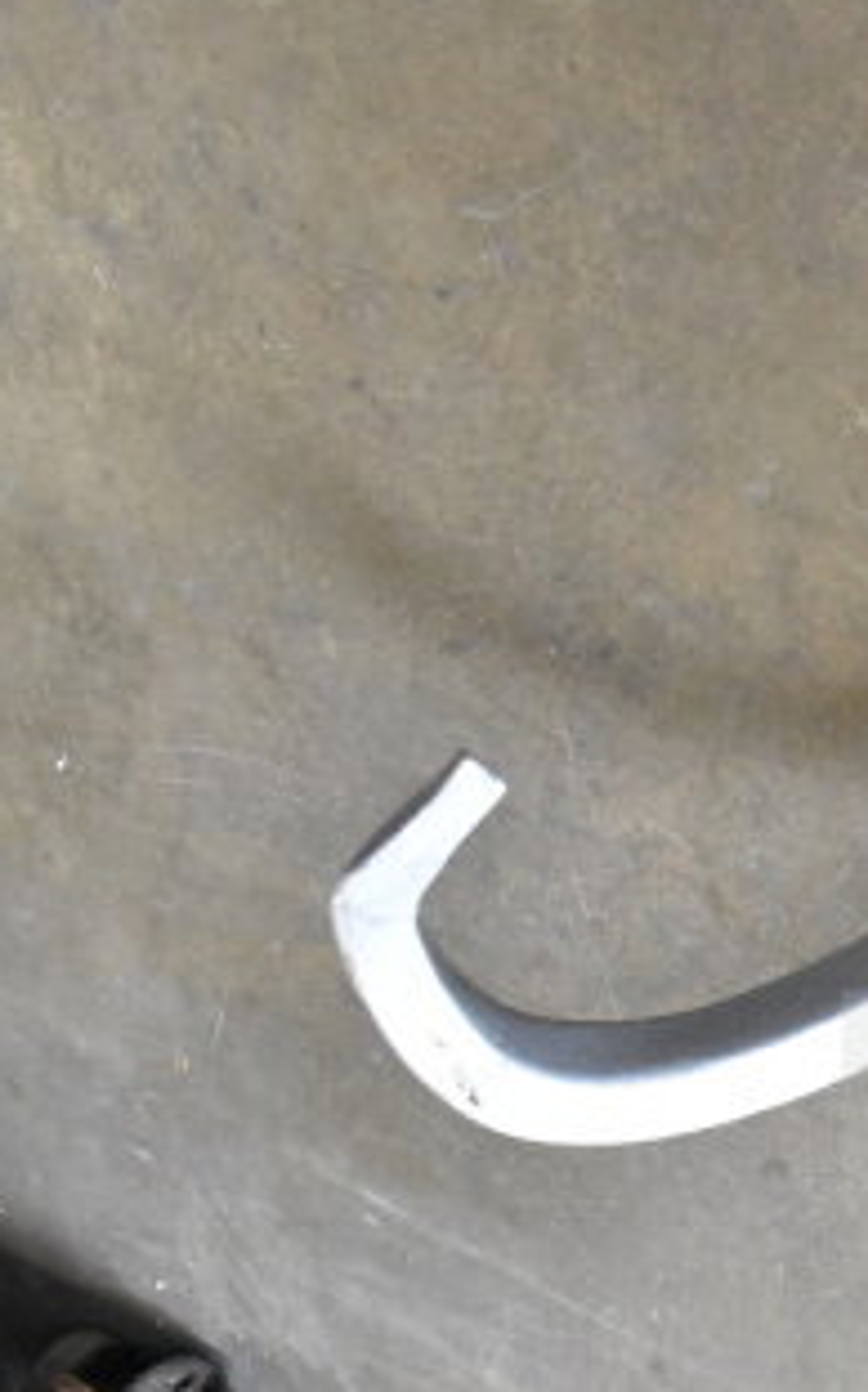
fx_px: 2047
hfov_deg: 20.2
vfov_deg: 37.4
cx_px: 1342
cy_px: 848
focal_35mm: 54
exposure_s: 1/160
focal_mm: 18
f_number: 6.3
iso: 6400
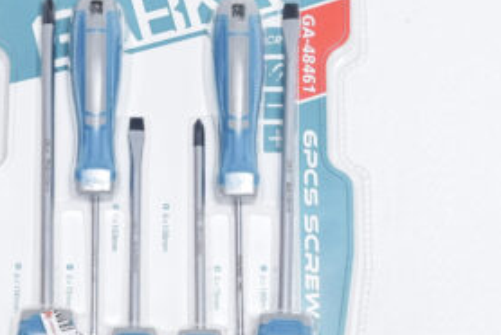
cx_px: 193
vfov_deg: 10.9
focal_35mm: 126
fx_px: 1755
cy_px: 243
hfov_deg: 16.2
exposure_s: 1/200
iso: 3200
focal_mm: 50
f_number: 9
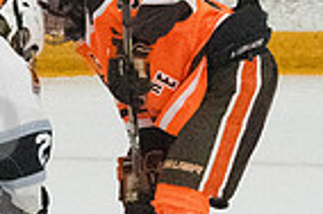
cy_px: 159
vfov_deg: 1.1
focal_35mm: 1229
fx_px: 11002
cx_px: -50
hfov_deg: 1.7
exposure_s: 1/1600
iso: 8000
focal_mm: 200
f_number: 5
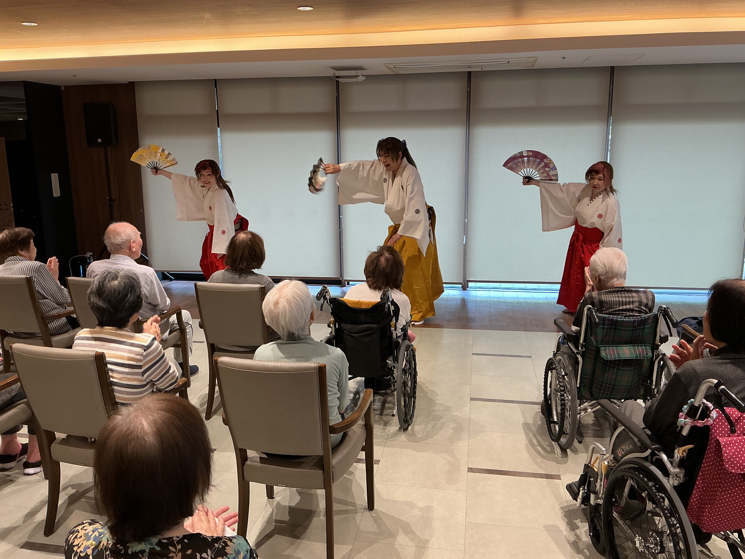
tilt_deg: -11.8
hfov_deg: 61.7
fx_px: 624
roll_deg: +1.3
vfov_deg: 48.2
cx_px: 372
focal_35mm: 29
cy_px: 280
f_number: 1.8
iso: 50
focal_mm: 3
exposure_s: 1/50
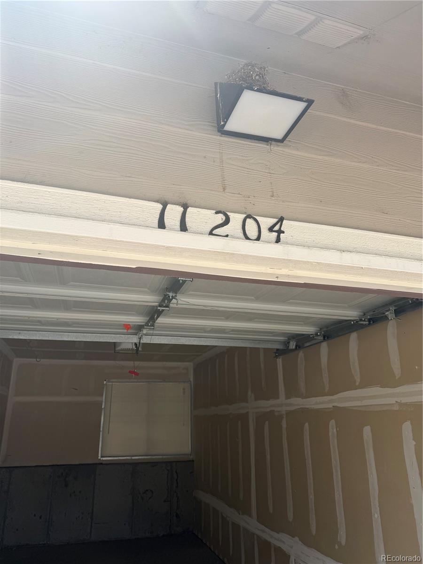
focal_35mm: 24
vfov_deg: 71.6
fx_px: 391
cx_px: 212
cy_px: 282
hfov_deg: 56.8
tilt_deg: +19.3
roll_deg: +1.8
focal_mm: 6.76
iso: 80
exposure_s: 1/1075
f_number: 1.78
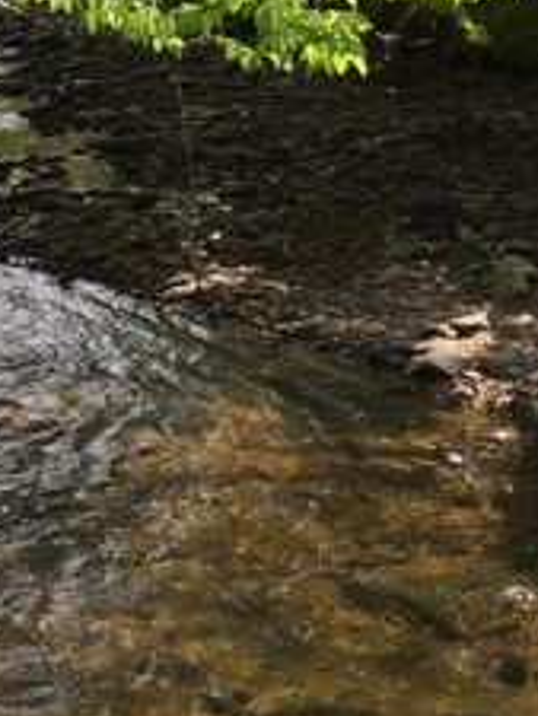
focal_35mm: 99
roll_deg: +0.9
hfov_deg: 14.6
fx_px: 2050
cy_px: 86
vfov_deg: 19.5
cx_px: -73
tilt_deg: -6.7
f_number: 2.2
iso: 32
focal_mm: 4.15
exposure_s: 1/628
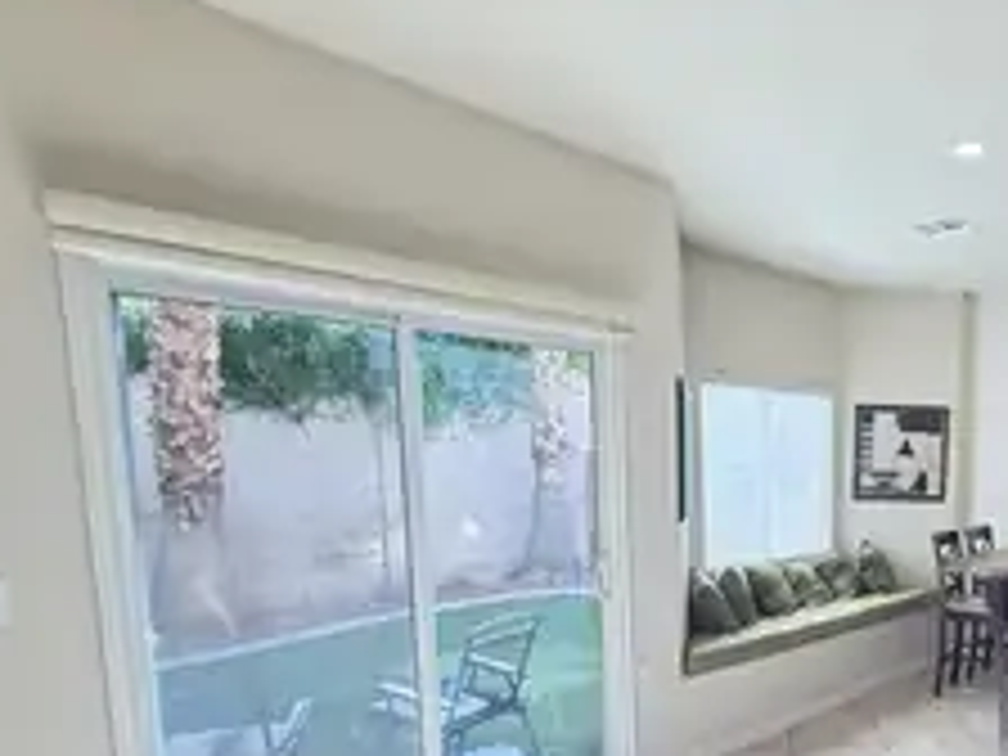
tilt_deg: -7.4
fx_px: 728
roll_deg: -0.2
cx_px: 819
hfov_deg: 62.9
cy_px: 540
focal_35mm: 25
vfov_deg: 53.1
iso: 250
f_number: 2.2
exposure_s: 1/120
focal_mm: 2.22
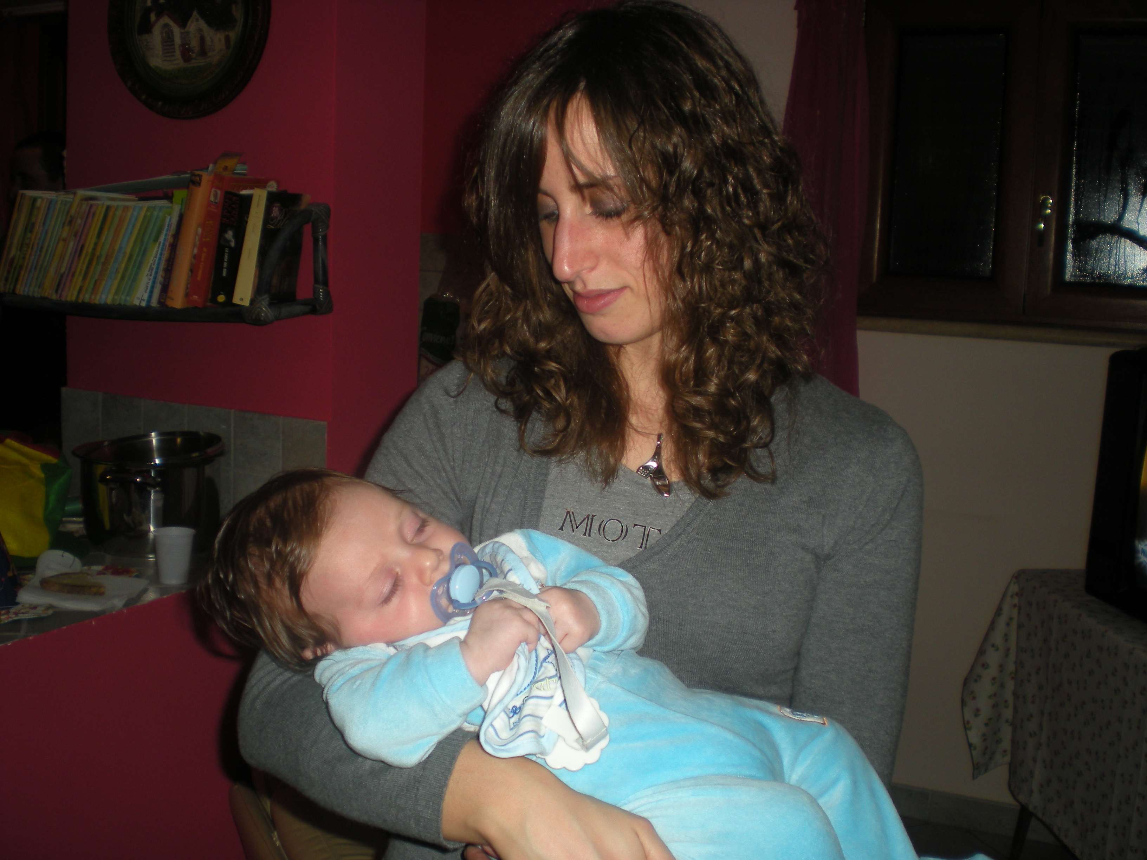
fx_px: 1259
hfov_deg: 49.0
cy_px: 430
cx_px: 574
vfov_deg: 37.7
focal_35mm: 38
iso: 64
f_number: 3.1
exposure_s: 1/60
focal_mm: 6.3
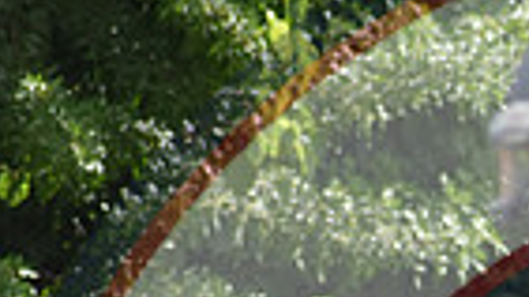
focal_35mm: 1682
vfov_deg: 0.7
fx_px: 23571
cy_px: 577
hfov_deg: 1.3
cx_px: 784
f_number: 6
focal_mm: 260
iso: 400
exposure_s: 1/1250
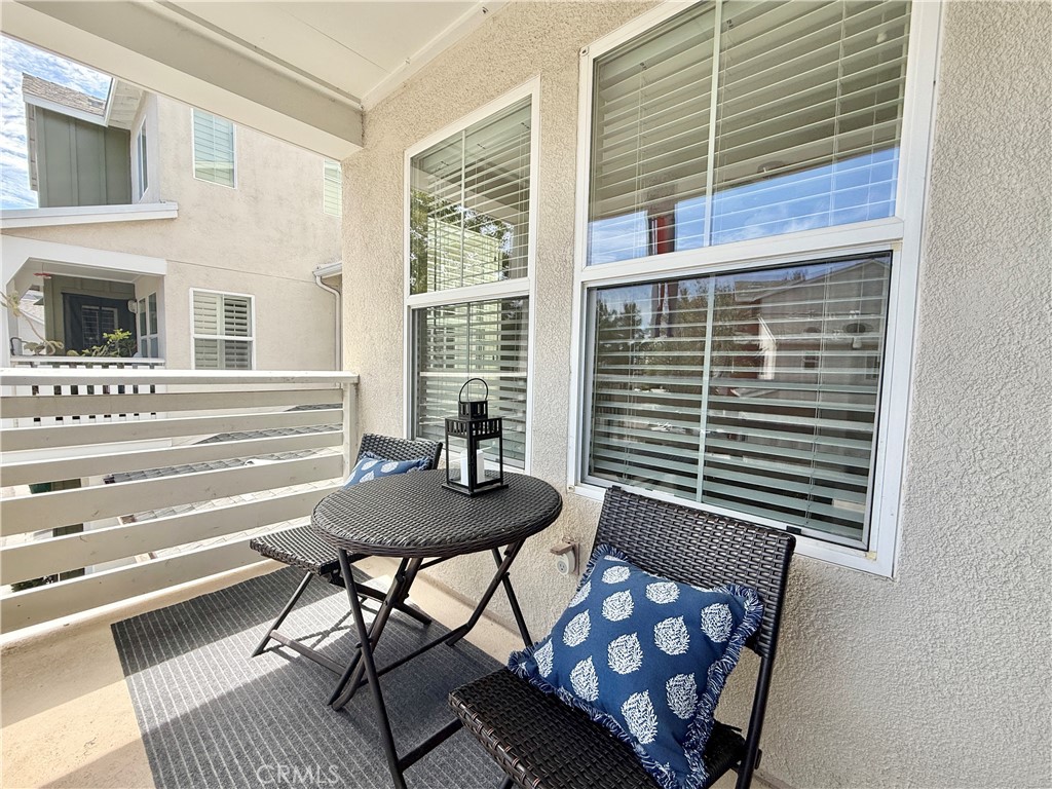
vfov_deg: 85.7
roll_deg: -3.0
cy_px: 394
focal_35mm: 14
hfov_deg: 102.1
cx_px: 526
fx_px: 425
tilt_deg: -4.0
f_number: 2.2
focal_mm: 2.22
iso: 64
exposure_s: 1/465
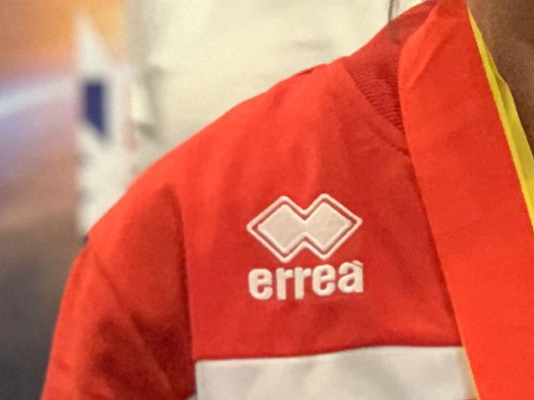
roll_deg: +0.6
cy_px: 307
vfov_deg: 4.5
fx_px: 5135
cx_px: 398
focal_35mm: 333
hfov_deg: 5.9
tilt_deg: -1.8
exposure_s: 1/40
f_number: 2.4
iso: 320
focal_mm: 6
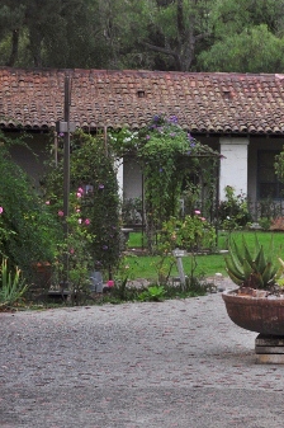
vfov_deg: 13.9
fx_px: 1755
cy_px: 263
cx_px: 198
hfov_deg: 9.2
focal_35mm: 148
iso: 200
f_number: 13
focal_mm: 52
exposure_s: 1/60
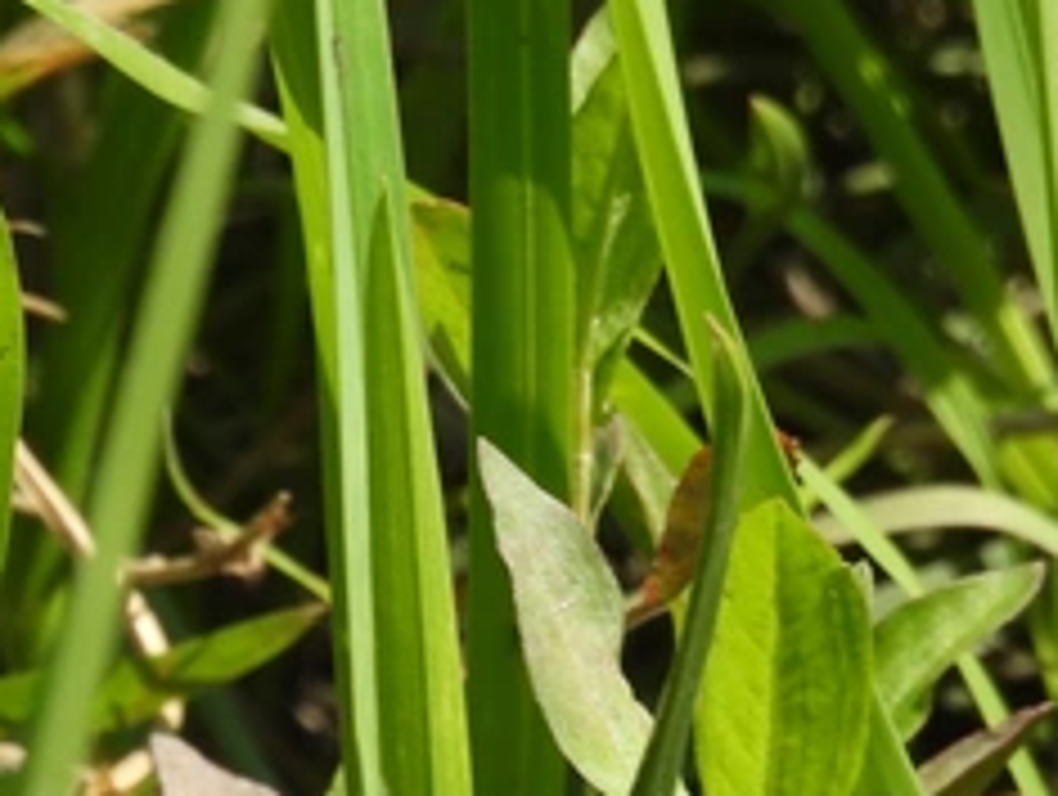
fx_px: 66578
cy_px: 845
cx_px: -351
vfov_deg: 0.7
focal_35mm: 2175
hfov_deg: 0.9
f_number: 6.3
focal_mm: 143
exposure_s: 1/320
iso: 100
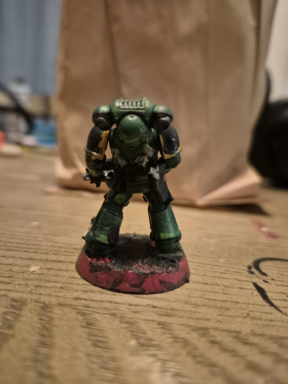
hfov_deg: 58.9
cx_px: 144
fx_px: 255
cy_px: 192
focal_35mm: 23
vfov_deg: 73.9
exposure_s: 1/60
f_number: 1.8
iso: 1600
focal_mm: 5.4
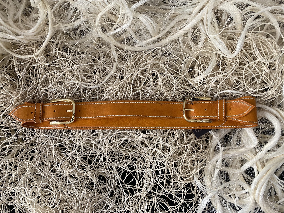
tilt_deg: -85.7
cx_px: 142
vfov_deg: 53.1
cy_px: 106
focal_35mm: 26
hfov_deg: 67.3
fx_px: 213
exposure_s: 1/64
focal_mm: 4.25
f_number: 1.8
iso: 125
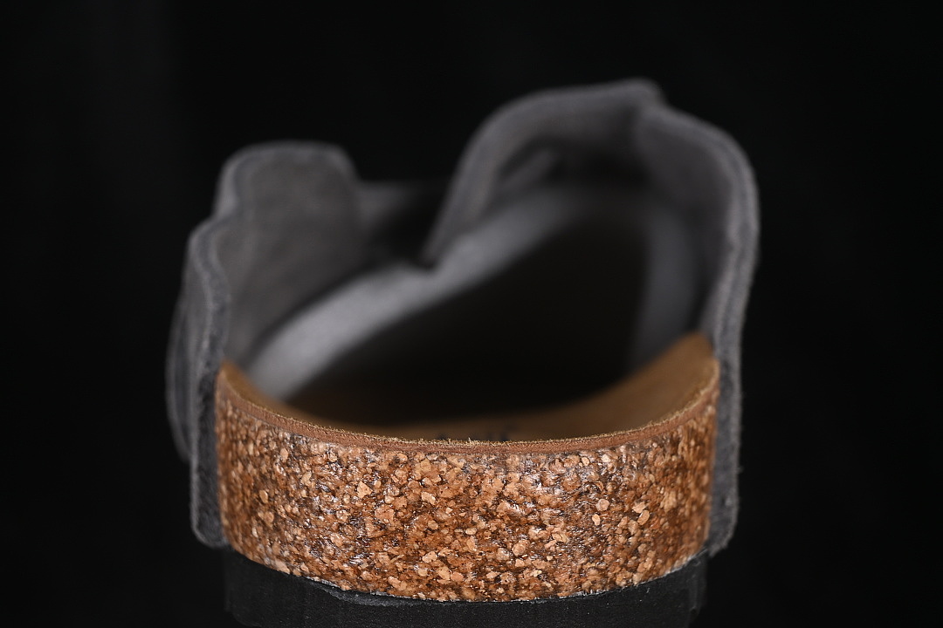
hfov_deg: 27.0
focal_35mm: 75
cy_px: 314
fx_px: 1964
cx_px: 472
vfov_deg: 18.2
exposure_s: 1/80
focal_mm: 50
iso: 160
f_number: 7.1
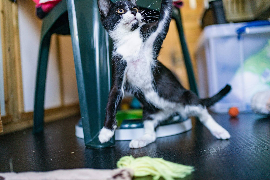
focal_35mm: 35
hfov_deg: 54.4
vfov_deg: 37.8
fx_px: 262
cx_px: 135
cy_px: 90
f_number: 1.8
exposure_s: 1/250
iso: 1600
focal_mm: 35
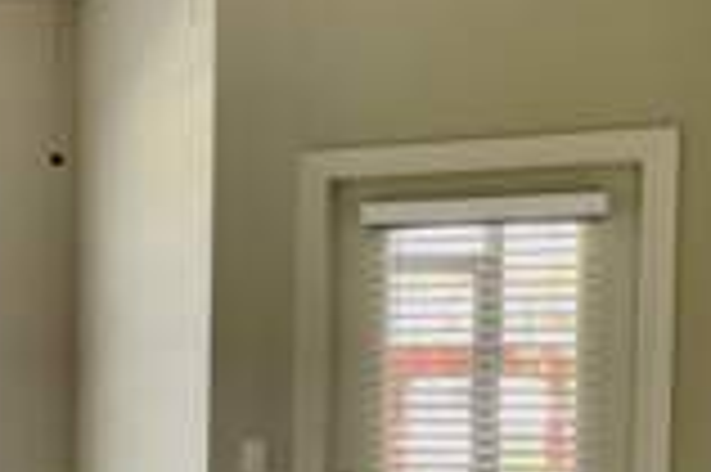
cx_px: -72
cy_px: 474
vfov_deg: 16.3
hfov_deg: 23.3
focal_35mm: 82
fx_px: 1618
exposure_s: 1/121
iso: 80
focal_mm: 4.2
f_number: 1.6
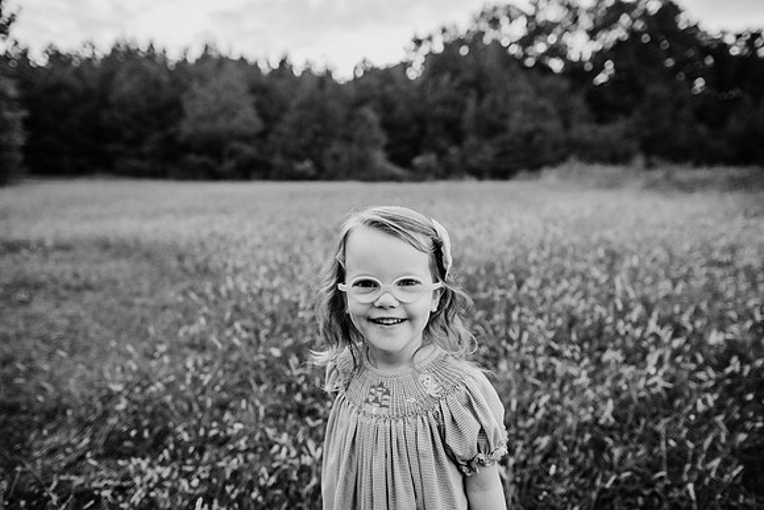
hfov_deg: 73.7
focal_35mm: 24
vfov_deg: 53.2
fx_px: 509
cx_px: 382
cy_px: 255
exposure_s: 1/320
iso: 500
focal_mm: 24
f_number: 2.8
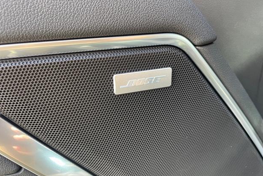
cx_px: 134
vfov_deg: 46.4
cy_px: 82
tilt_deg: -27.4
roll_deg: +1.0
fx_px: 205
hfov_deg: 65.5
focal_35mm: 28
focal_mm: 4.2
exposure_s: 1/121
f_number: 1.6
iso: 64
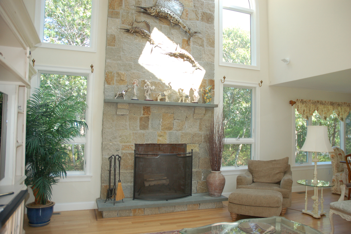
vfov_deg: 47.9
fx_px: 263
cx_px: 176
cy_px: 117
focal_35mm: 27
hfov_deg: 67.4
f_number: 3.5
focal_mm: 18
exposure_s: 1/160
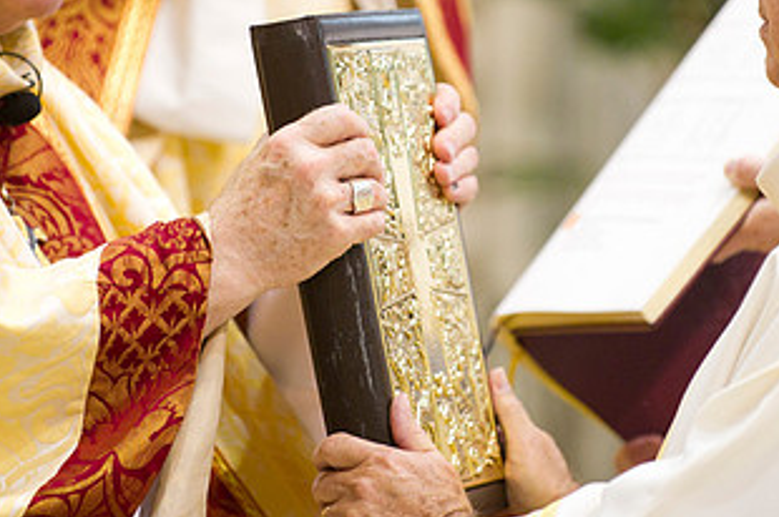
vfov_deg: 4.1
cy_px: 100
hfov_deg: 6.1
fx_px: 7285
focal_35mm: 337
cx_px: 427
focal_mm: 180
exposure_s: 1/100
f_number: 2.8
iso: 2000
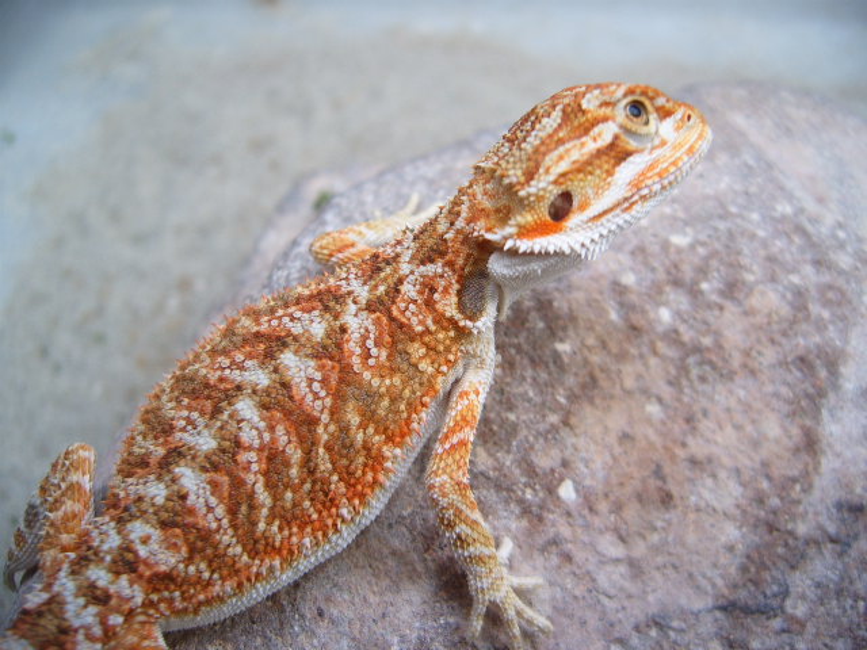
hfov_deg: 50.1
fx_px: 927
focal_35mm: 37
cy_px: 325
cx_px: 434
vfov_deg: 38.7
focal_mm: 6.2
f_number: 2.9
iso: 63
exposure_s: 1/45
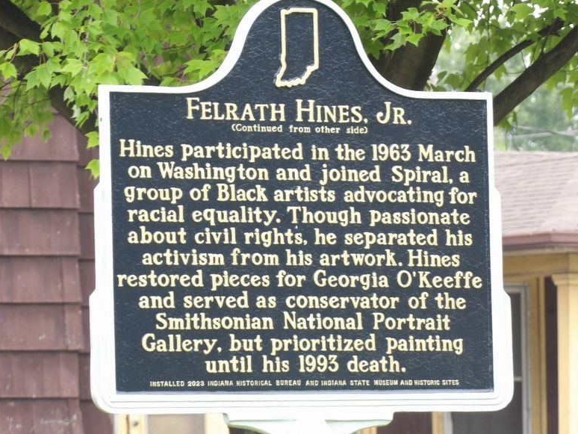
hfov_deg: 5.3
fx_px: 6263
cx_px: 290
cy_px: 212
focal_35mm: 375
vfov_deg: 4.0
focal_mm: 65.2
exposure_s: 1/50
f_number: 4.2
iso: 200
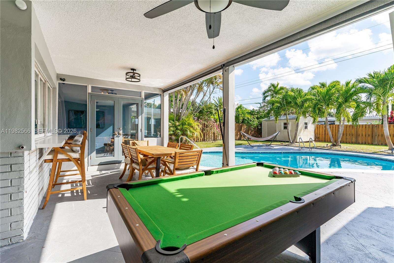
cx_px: 197
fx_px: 175
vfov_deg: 73.7
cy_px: 132
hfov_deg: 96.7
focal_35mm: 16
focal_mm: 16
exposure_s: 1/200
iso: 100
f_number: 8
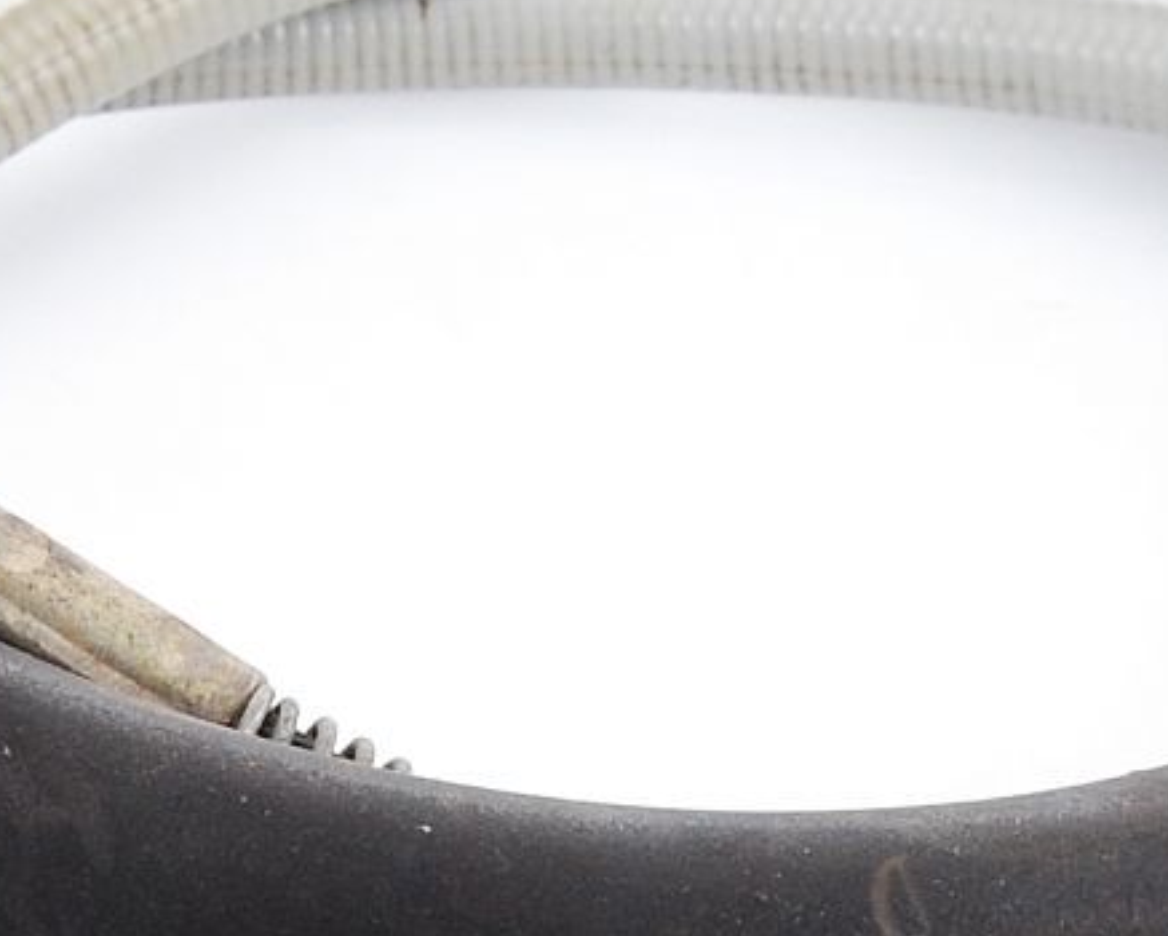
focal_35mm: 136
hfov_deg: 14.0
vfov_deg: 11.3
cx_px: 8
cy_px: 770
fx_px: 4703
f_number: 10
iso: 400
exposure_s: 1/125
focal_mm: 22
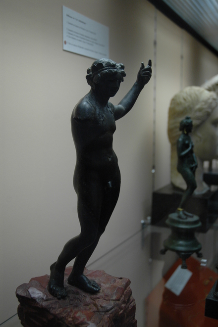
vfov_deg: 45.0
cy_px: 164
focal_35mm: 44
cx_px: 109
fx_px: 396
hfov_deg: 30.8
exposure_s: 1/60
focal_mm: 29
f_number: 4
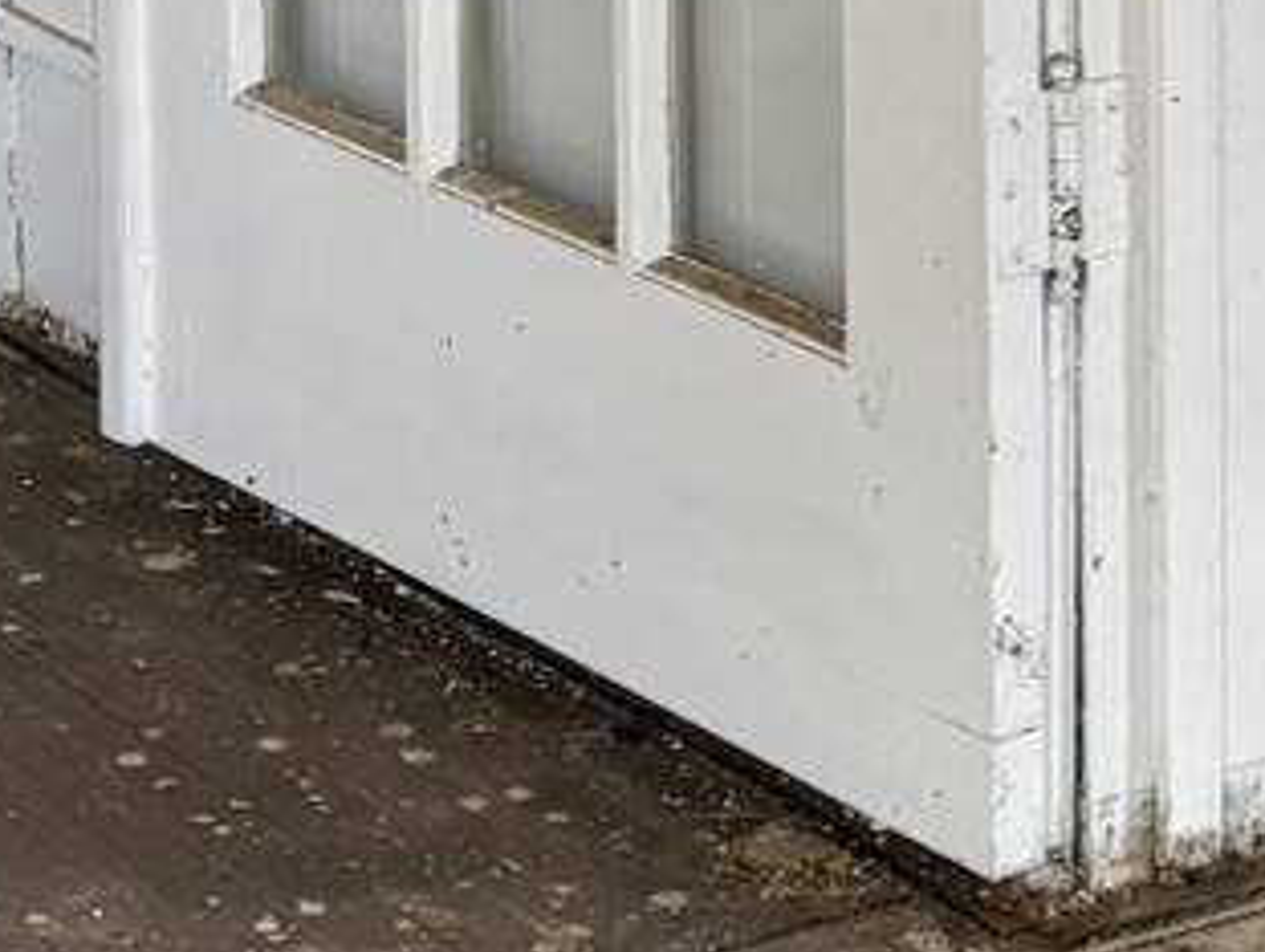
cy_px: -1164
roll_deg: +0.2
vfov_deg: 8.1
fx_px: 6256
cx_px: -57
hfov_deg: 11.4
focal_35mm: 171
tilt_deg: -5.8
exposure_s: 1/121
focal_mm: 5.96
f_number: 1.6
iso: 100
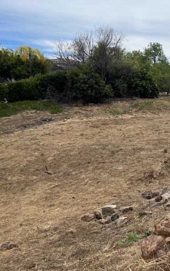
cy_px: 107
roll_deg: +0.2
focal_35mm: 47
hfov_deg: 25.5
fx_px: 348
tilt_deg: -1.7
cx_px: 186
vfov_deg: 42.4
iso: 50
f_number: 1.6
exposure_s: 1/6494
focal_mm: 5.1
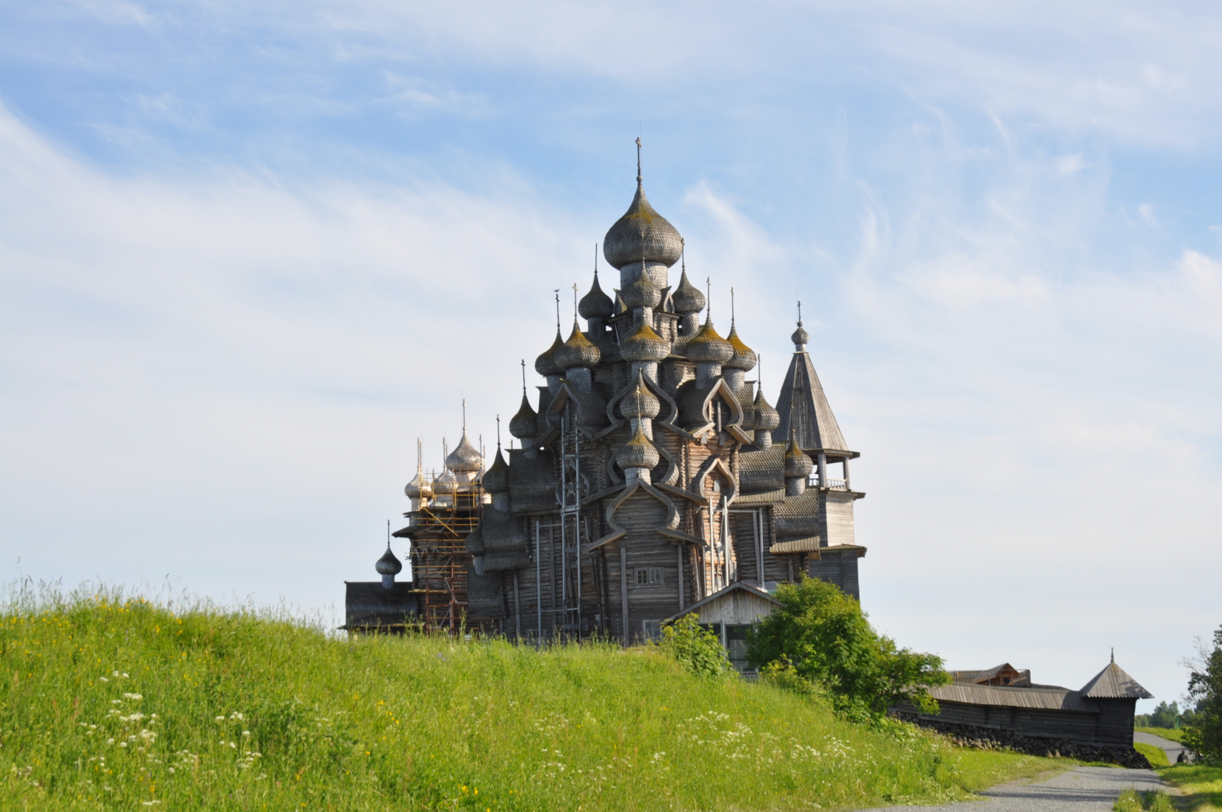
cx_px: 611
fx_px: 2136
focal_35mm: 63
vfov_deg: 21.5
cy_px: 406
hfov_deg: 31.9
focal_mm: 42
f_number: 13
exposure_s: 1/160
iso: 200
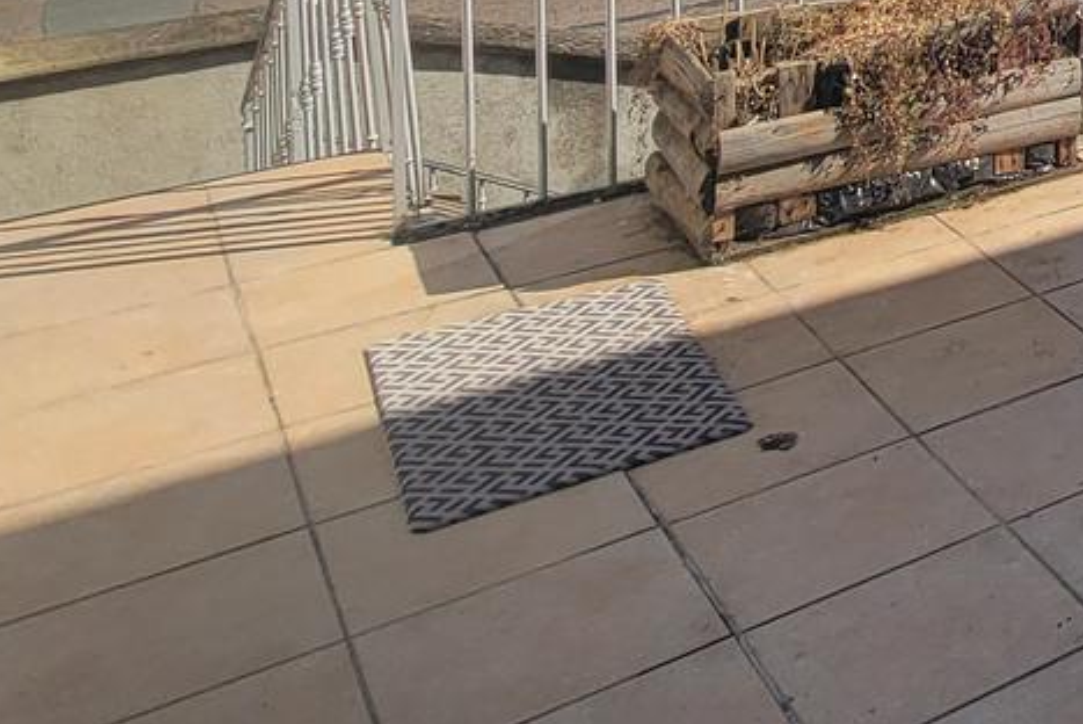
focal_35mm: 50
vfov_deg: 22.2
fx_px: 1505
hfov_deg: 24.6
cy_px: -367
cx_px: 1800
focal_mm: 2.2
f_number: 2.2
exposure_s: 1/1480
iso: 50
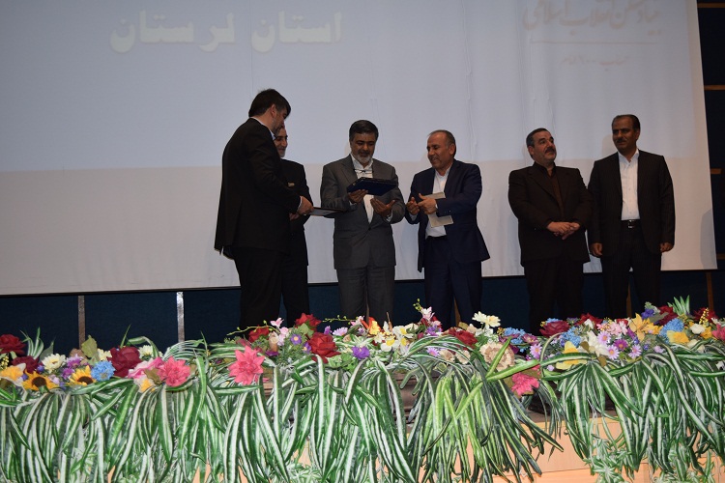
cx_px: 362
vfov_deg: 29.9
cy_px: 242
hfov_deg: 43.6
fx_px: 906
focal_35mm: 45
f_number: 5
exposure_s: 1/125
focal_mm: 30
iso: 400
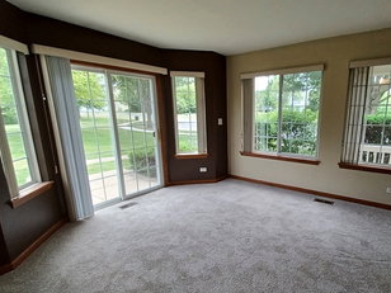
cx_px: 241
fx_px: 203
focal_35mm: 18
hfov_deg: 86.3
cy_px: 160
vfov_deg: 71.4
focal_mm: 1.42
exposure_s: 1/120
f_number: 2.2
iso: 80
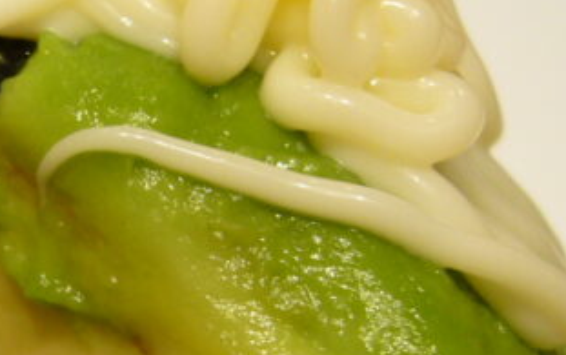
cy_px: 319
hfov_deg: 16.7
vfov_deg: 10.7
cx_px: -13
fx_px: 1884
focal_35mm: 122
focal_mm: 5.8
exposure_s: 1/30
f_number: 2.8
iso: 100
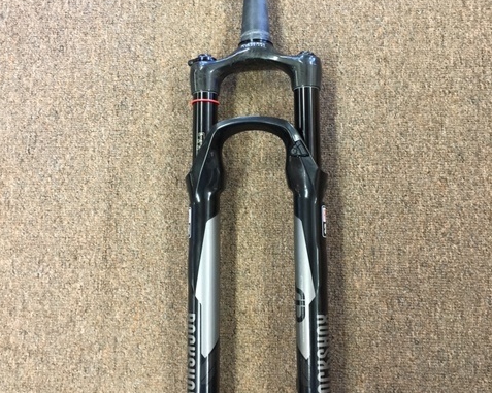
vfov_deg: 38.9
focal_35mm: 38
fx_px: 553
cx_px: 247
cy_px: 152
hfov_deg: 48.0
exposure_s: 1/30
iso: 160
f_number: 2.2
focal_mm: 4.15
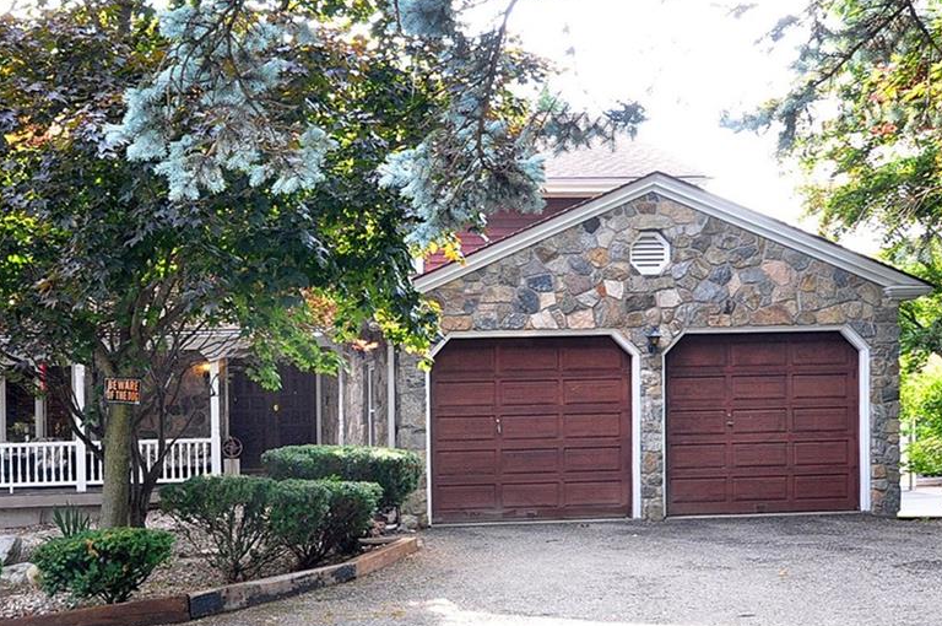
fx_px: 1045
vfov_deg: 33.1
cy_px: 410
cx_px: 347
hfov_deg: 48.0
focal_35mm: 40
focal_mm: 20
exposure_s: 1/50
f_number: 7.1
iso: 400
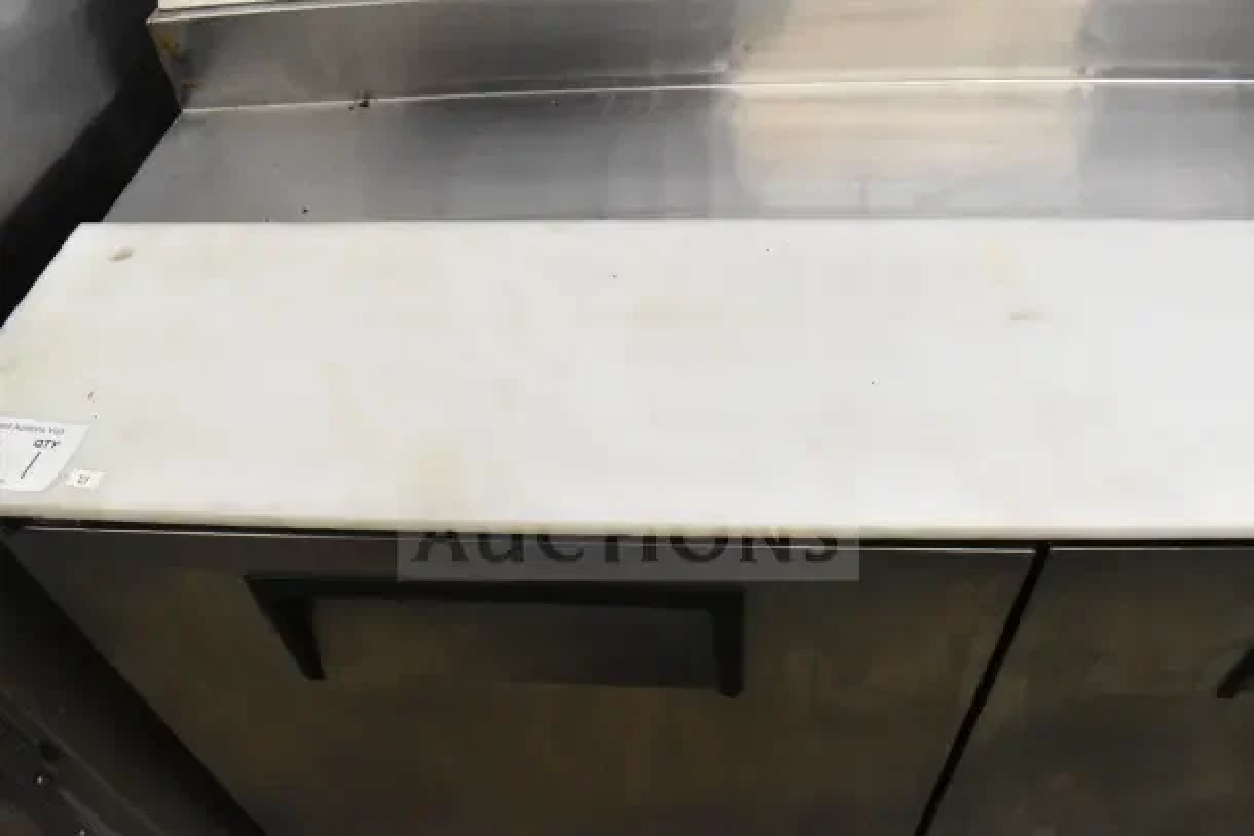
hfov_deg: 67.4
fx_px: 941
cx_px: 627
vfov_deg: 48.0
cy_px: 418
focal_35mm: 27
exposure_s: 1/160
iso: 6400
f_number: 6.3
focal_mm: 18
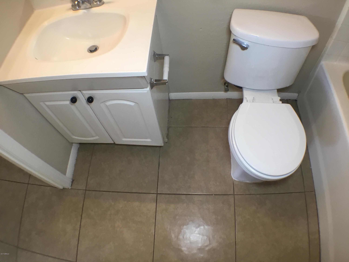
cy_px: 131
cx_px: 174
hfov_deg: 58.4
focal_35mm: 31
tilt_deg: -61.6
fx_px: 313
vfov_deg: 45.4
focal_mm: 3.3
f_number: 2.4
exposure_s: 1/30
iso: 50
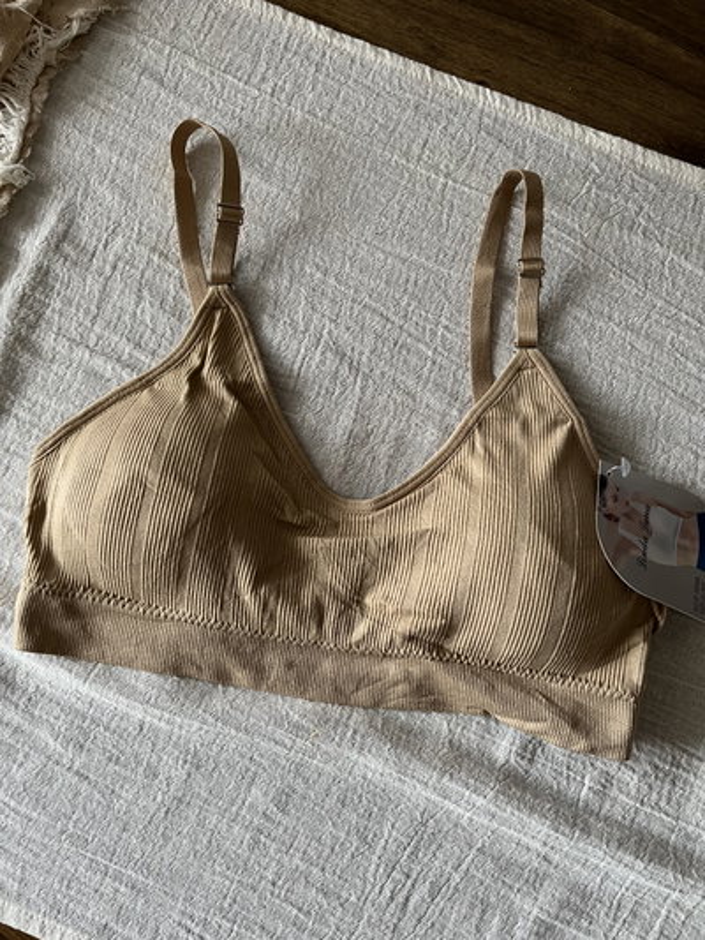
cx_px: 352
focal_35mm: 26
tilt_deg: -84.8
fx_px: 706
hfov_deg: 53.1
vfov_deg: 67.3
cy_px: 470
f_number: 1.6
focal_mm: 5.1
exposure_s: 1/65
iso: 125
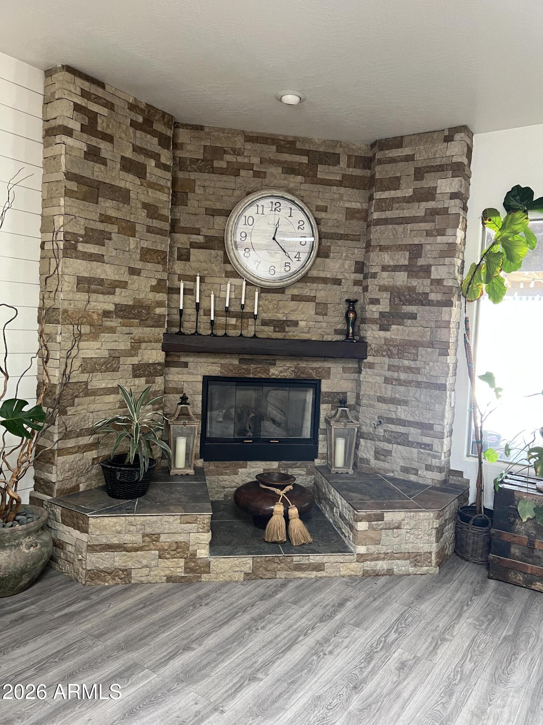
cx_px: 272
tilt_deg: -3.7
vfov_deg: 67.3
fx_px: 544
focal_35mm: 26
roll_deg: -3.2
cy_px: 362
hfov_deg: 53.1
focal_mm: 5.7
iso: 160
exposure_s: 1/60
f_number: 1.5
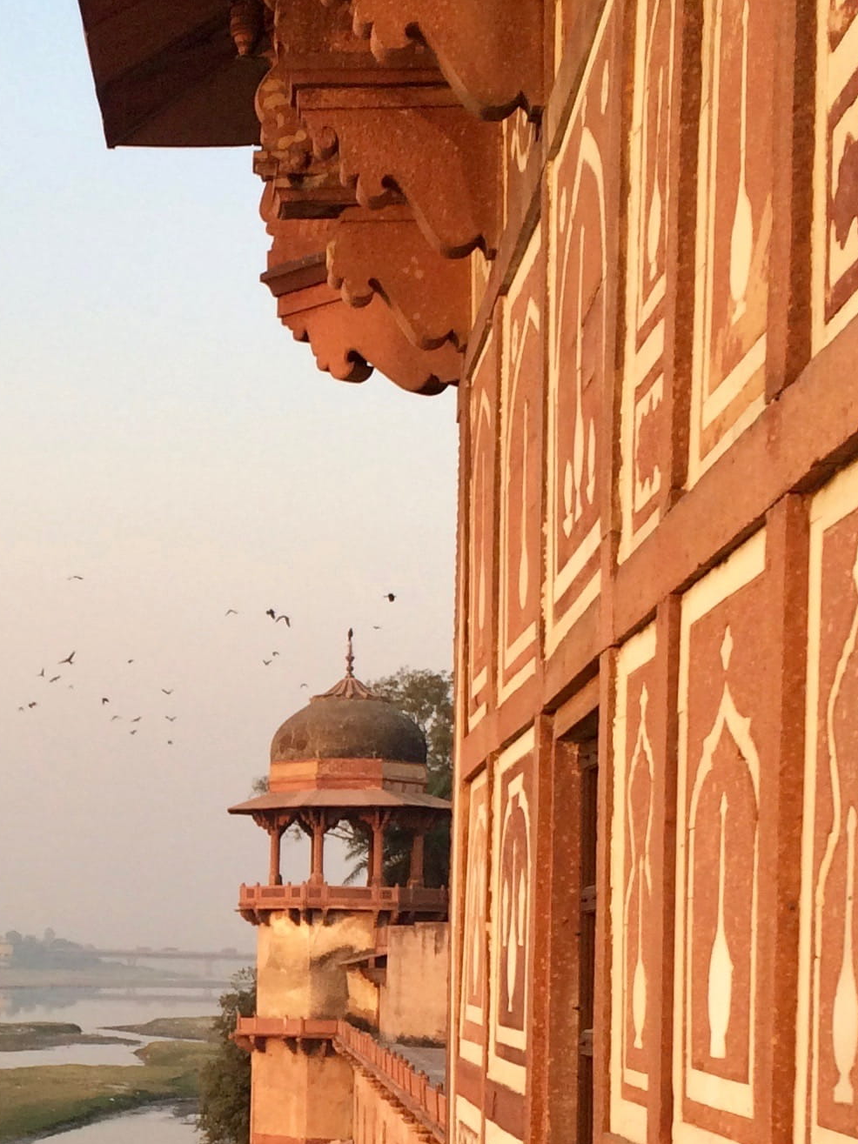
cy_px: 959
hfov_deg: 19.9
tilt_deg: +0.3
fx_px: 2380
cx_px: 22
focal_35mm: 72
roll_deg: -0.7
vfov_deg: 26.4
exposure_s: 1/423
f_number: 2.2
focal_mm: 4.15
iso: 32
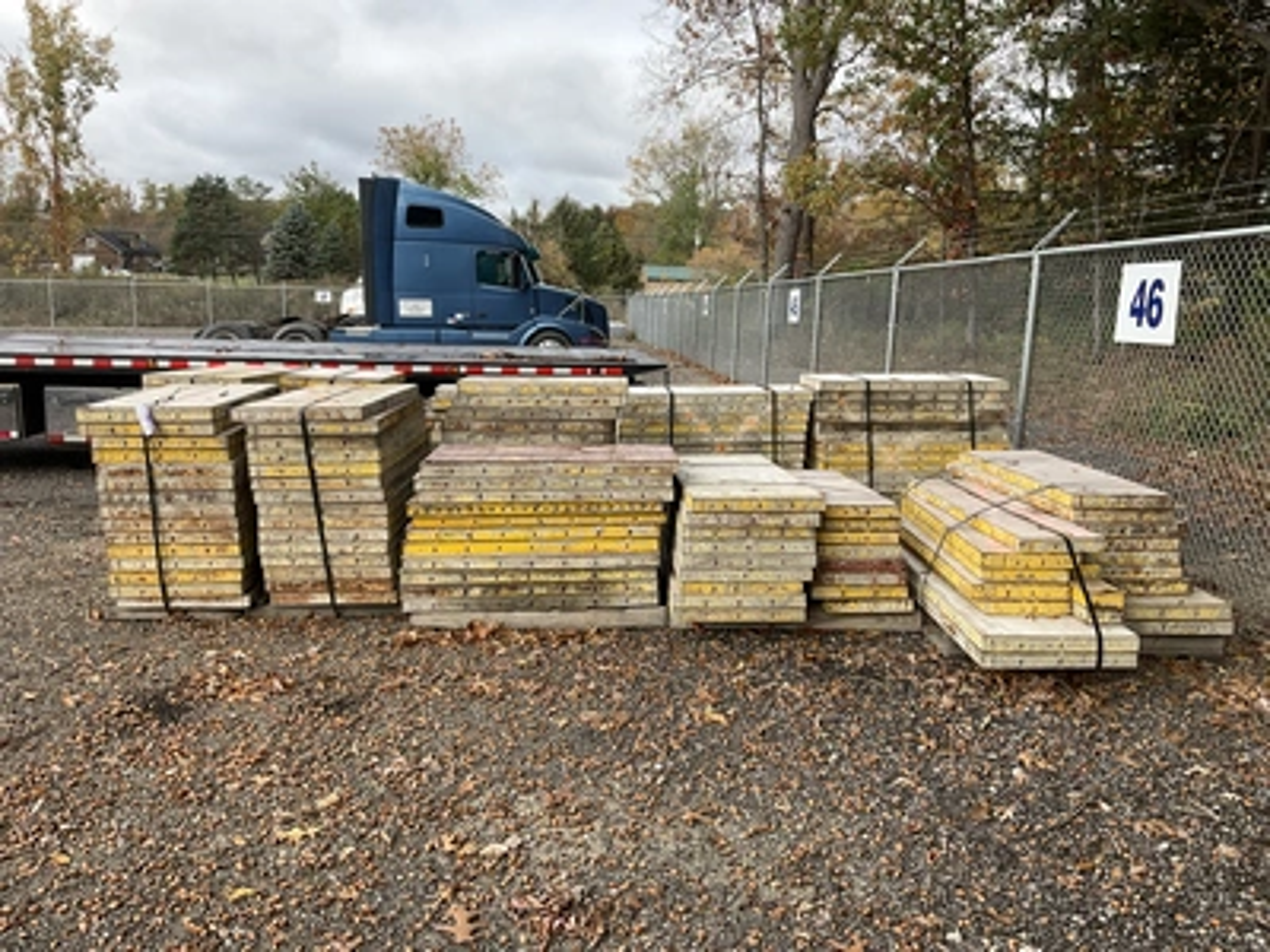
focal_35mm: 29
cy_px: 476
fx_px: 1064
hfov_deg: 61.7
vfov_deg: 48.2
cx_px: 635
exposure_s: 1/327
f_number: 1.8
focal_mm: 3
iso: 25
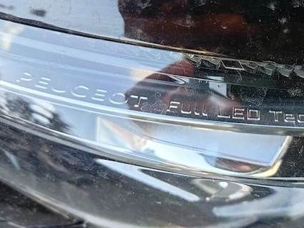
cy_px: 76
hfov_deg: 49.2
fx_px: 325
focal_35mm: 37
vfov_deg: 38.3
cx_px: 203
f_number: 1.8
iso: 57
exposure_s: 1/50
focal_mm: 4.15
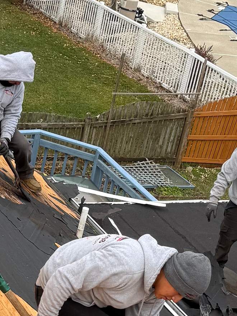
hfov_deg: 13.4
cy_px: 276
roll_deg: -12.7
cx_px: 60
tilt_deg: -31.4
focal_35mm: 110
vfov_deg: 17.7
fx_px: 1004
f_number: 1.78
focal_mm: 6.76
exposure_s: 1/909
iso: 80
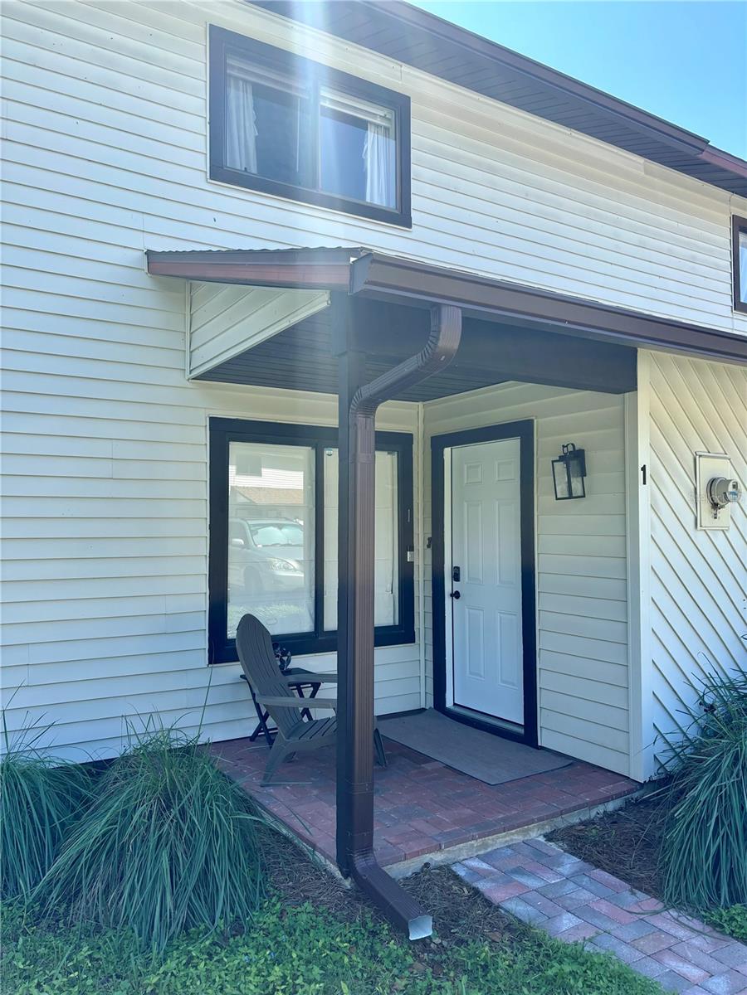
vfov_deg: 67.3
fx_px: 748
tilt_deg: +2.1
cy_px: 498
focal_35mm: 26
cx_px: 374
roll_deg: -0.4
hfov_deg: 53.1
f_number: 1.6
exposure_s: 1/918
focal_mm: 5.96
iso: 50
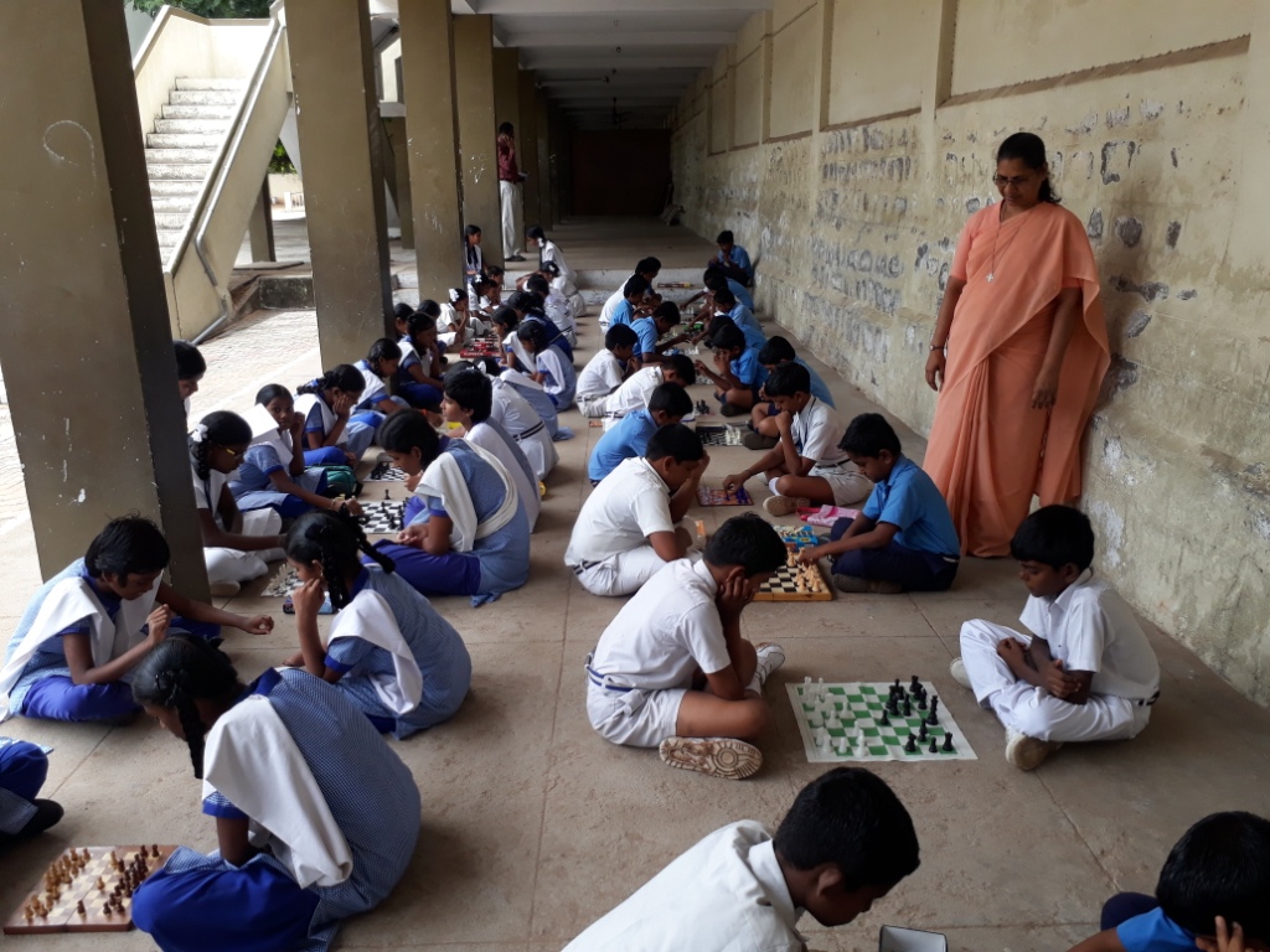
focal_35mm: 27
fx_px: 991
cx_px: 635
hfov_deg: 65.3
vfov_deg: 51.4
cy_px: 476
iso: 40
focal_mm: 3.6
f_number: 1.9
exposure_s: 1/211
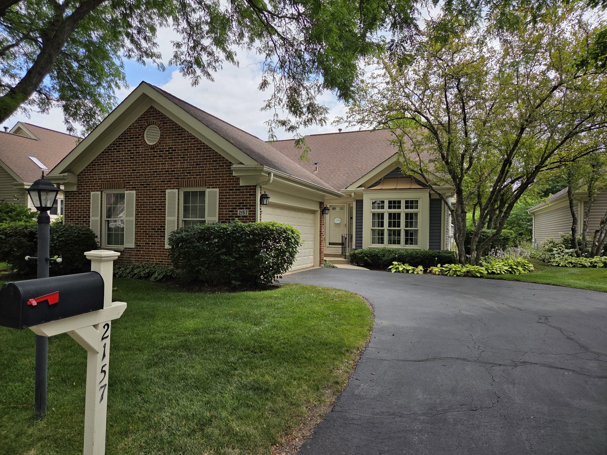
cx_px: 304
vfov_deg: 58.9
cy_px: 228
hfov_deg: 73.9
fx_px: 403
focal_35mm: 23
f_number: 1.8
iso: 80
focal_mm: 5.4
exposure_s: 1/3967
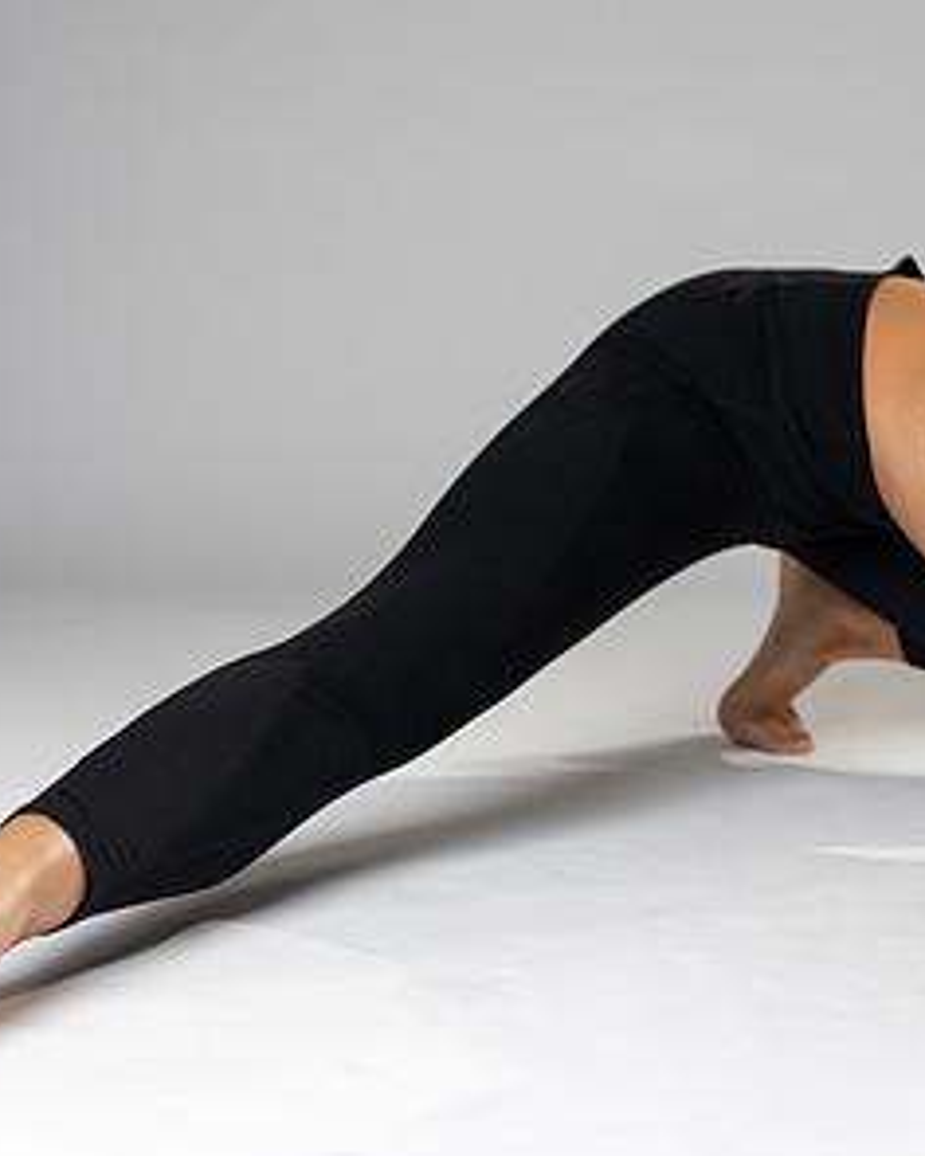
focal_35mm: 94
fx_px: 3217
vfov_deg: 20.4
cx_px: 800
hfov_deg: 16.2
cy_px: 468
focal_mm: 50
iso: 200
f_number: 3.2
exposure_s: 1/160
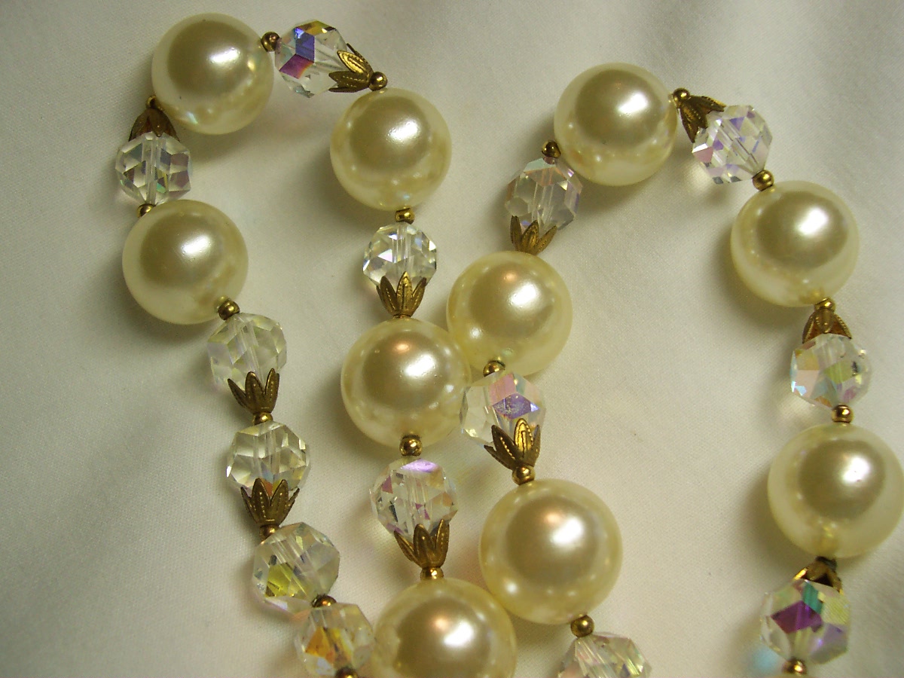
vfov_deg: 38.7
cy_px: 339
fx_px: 966
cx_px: 452
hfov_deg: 50.1
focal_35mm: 37
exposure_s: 1/180
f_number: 2.8
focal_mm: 5.6
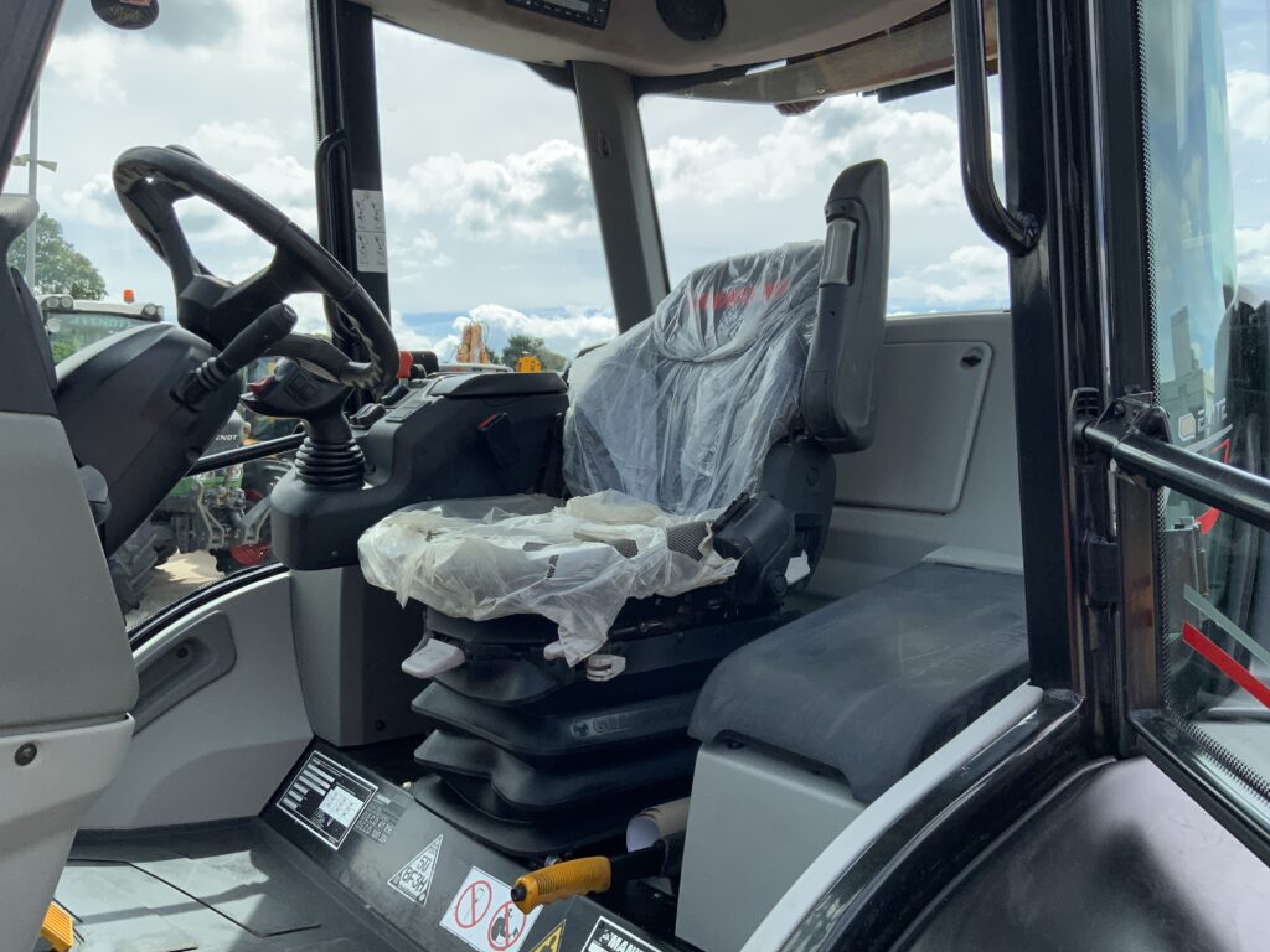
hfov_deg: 61.7
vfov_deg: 48.2
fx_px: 1064
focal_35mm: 29
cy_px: 476
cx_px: 635
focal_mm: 3
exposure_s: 1/912
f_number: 1.8
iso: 16
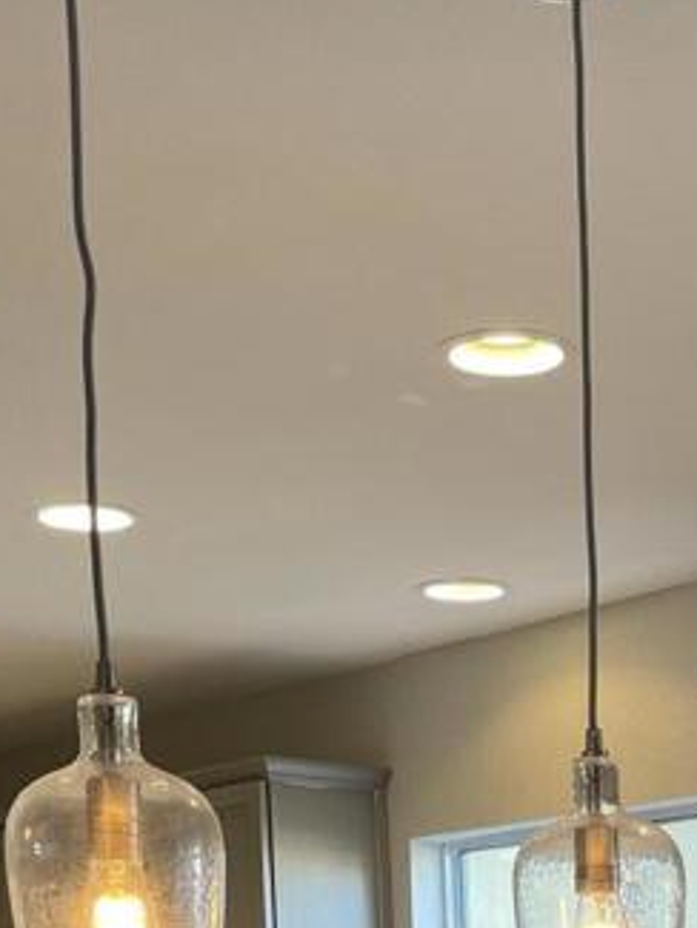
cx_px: 648
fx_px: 2200
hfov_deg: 17.7
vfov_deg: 21.0
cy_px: 1296
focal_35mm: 82
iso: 100
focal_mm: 4.2
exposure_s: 1/120
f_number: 1.6
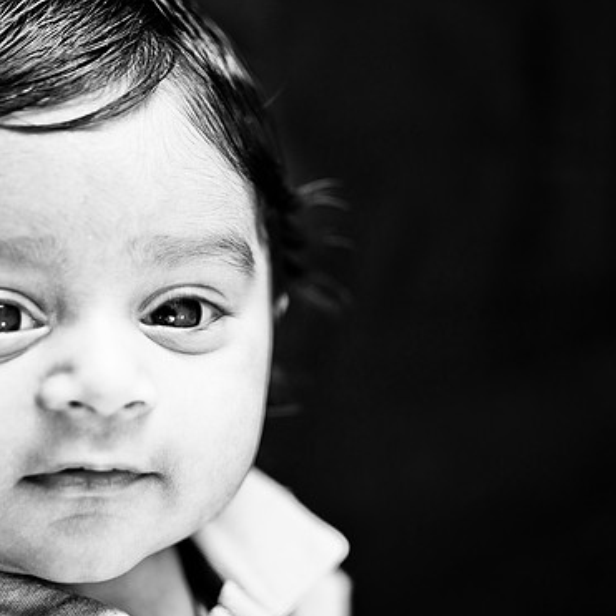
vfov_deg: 24.8
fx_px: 1403
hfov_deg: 24.6
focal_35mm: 70
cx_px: 188
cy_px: 310
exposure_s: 1/50
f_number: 1.8
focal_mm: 35
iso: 100
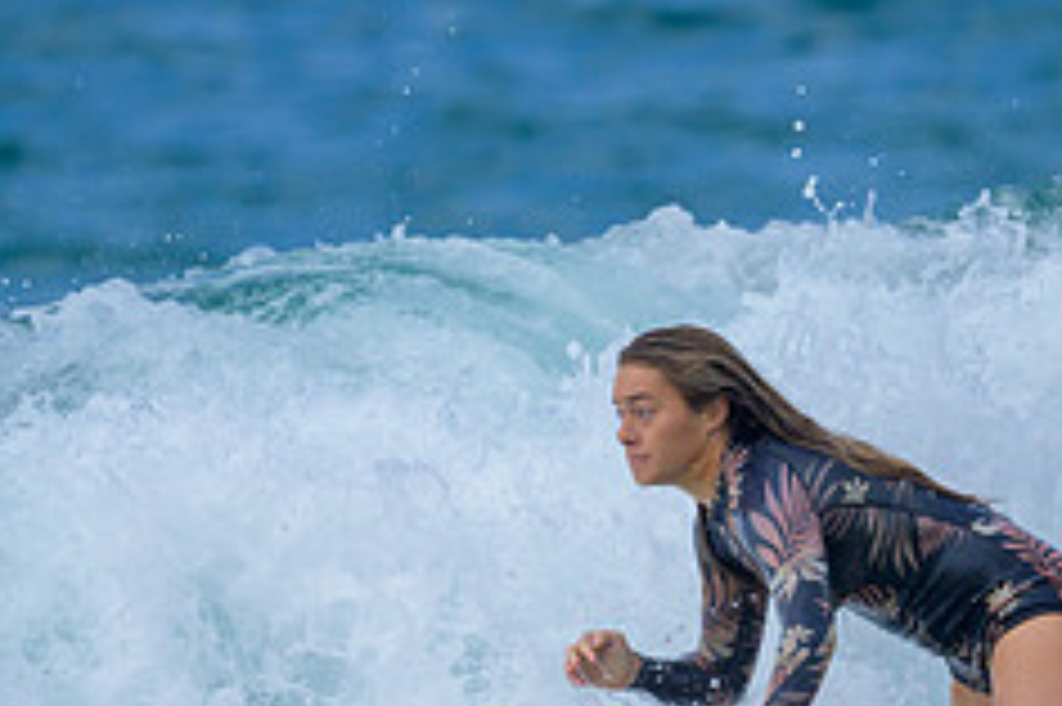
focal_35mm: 2374
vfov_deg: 0.6
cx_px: 540
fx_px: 69982
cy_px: 711
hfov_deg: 0.9
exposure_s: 1/2000
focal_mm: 800
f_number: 6.3
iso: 250
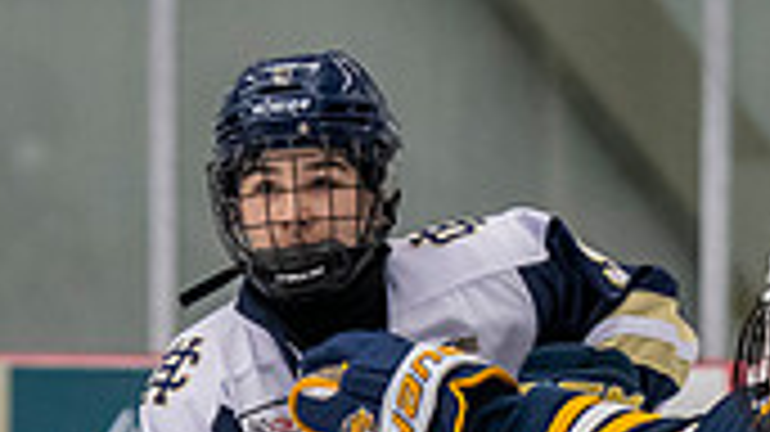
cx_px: 368
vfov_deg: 2.1
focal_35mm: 584
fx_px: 11918
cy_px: 887
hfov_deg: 3.7
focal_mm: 105
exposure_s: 1/640
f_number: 3.2
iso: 2000
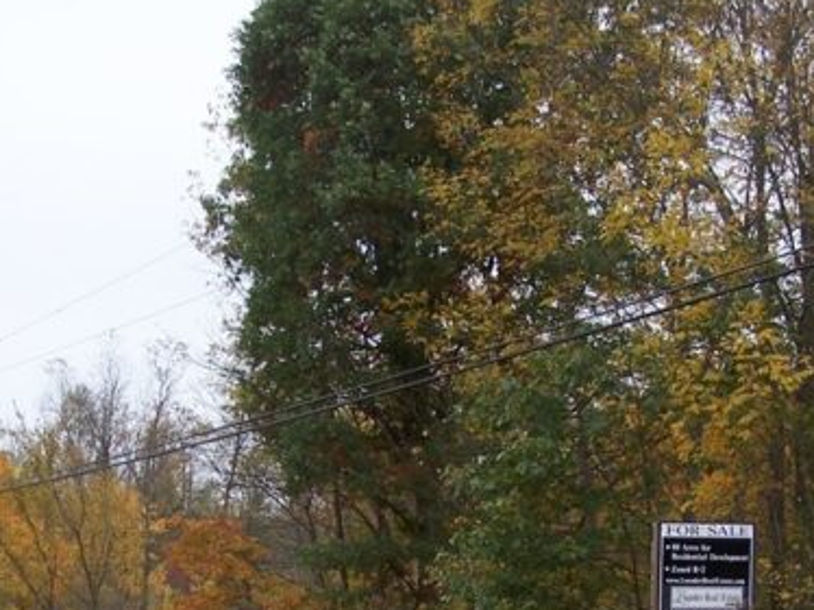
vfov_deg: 15.7
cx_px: 381
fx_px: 2162
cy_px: 632
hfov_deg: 21.3
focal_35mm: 92
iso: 80
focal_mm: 7.1
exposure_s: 1/250
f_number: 2.9
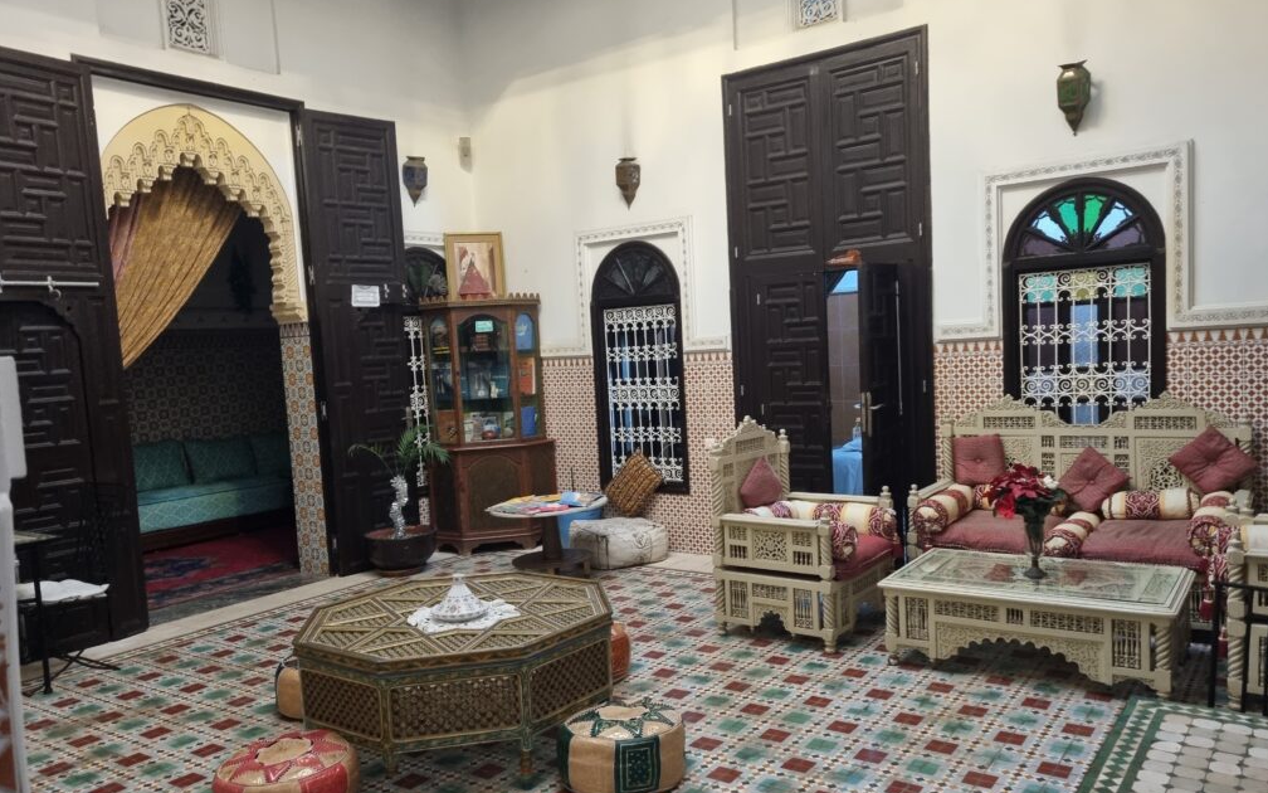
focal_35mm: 28
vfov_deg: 44.5
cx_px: 642
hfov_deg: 66.5
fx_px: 968
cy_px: 427
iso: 640
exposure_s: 1/33
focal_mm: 5.4
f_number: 1.8
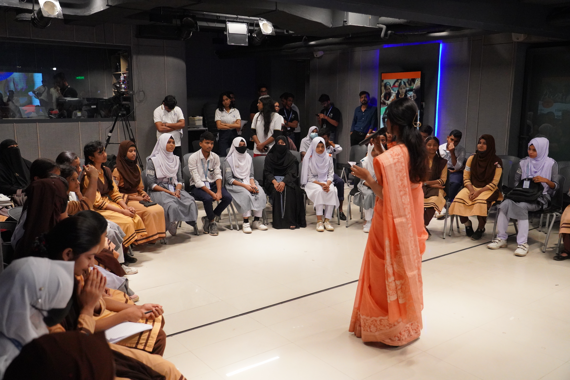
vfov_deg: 42.3
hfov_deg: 60.3
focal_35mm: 31
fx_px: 491
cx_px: 285
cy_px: 190
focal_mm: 31
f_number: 4
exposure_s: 1/800
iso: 12800
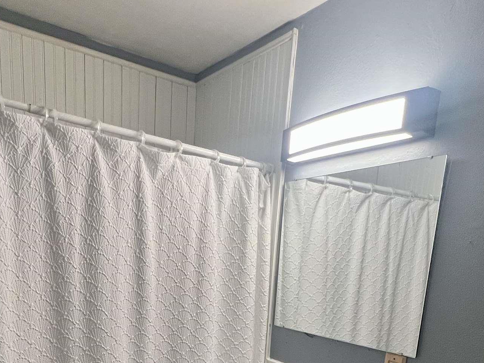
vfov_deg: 39.1
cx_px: 248
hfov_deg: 58.3
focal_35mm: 31
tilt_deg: -12.8
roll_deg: -4.0
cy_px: 379
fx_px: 433
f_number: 1.8
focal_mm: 1.57
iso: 200
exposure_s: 1/120
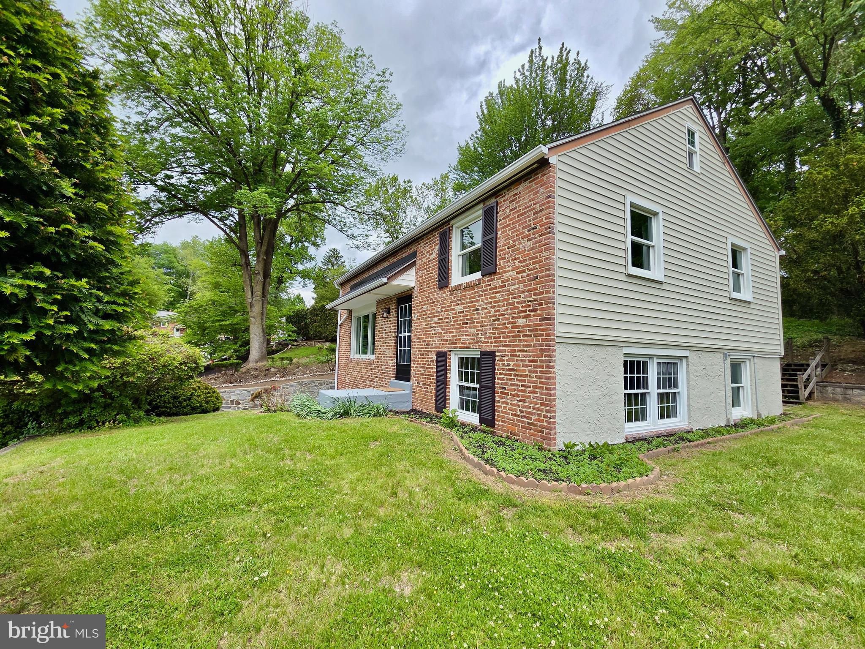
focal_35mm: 13
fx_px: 325
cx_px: 432
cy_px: 324
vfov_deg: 89.9
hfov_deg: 106.2
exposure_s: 1/606
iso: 50
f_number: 2.2
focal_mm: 2.2
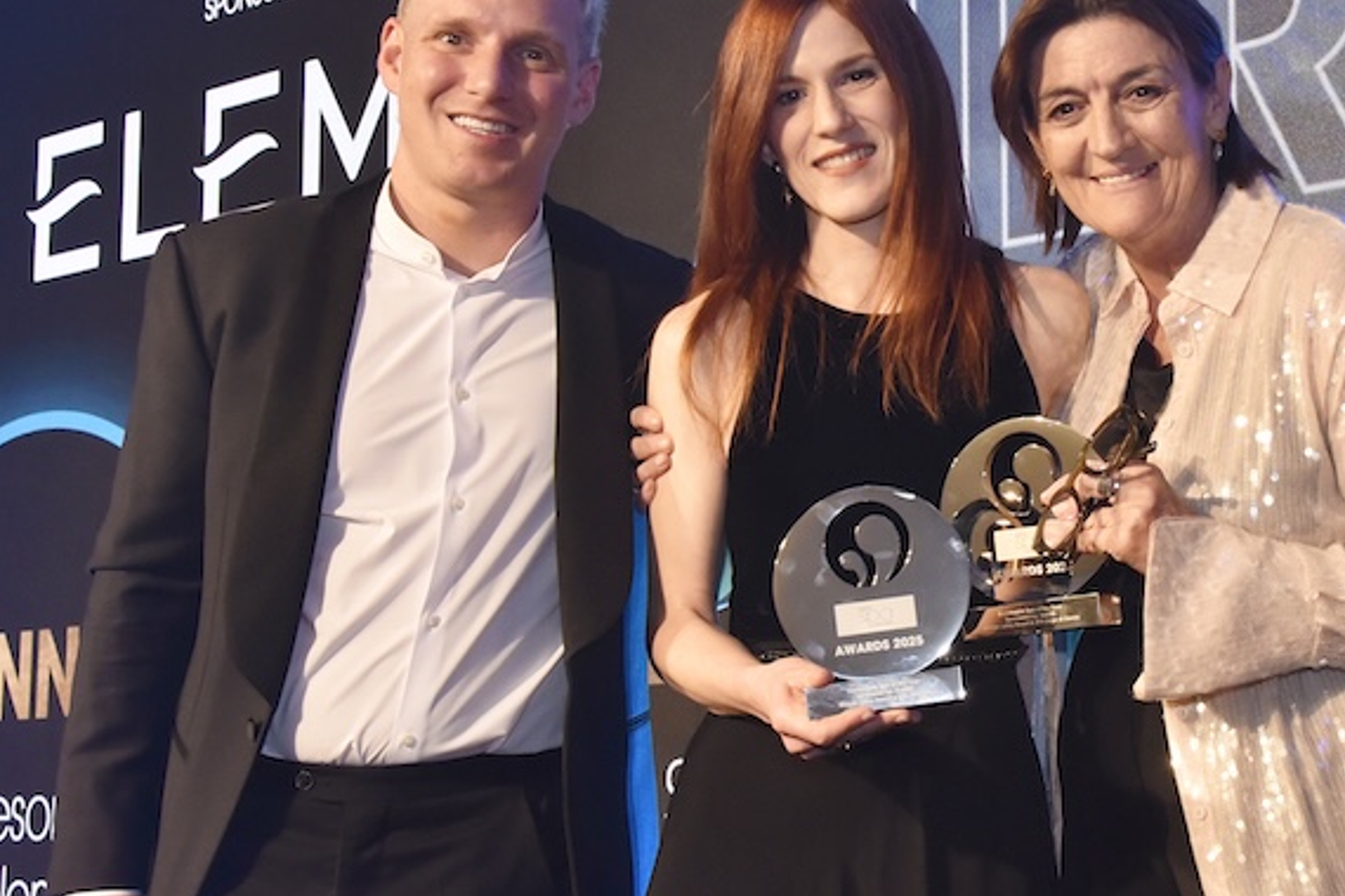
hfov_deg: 25.0
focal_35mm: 80
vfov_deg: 17.0
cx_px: 1071
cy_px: 338
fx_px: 2989
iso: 1600
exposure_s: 1/200
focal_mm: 38
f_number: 7.1
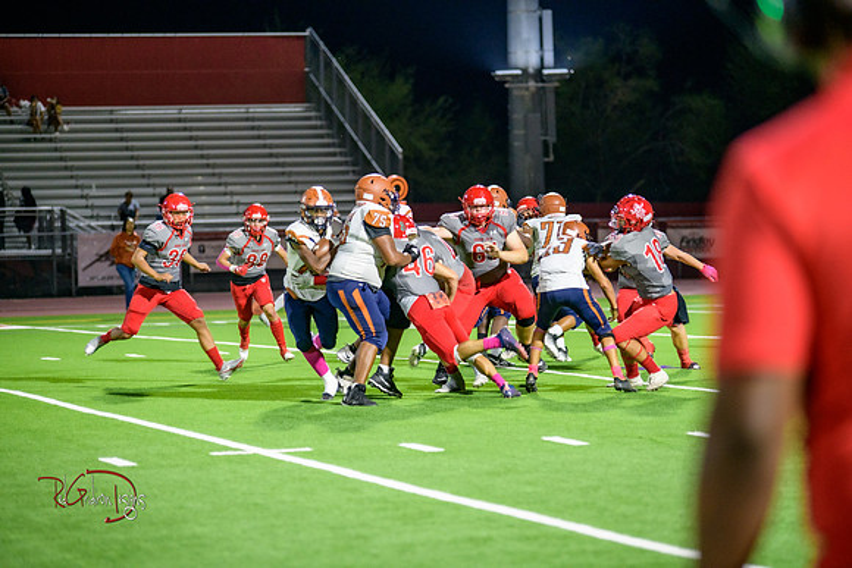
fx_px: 3432
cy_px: 284
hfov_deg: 14.2
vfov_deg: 9.5
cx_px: 426
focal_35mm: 145
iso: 1600
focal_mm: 145
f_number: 2.8
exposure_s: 1/250
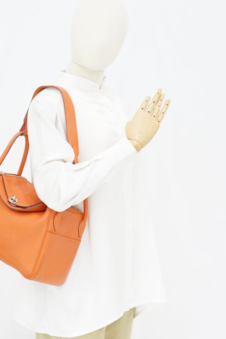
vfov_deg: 28.6
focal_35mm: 70
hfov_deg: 19.4
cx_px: 72
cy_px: 236
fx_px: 658
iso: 640
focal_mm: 50
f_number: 6.3
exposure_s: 1/5
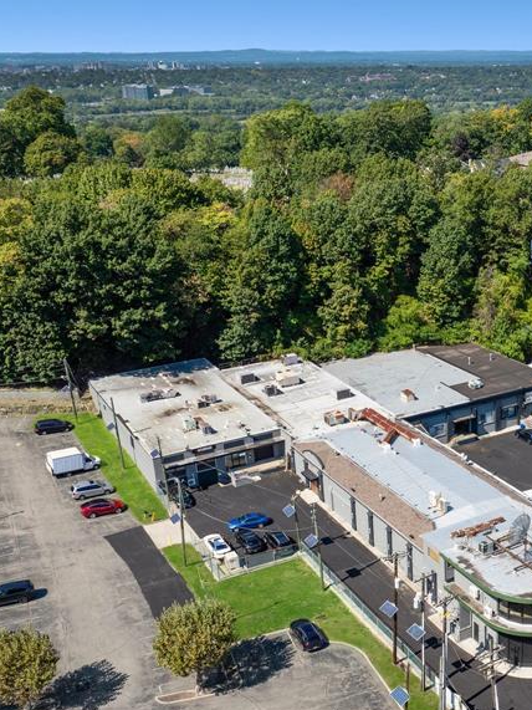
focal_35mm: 43
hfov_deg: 31.8
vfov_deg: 43.6
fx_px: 881
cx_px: 490
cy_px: 426
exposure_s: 1/1600
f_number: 2.8
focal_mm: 12.29
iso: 100
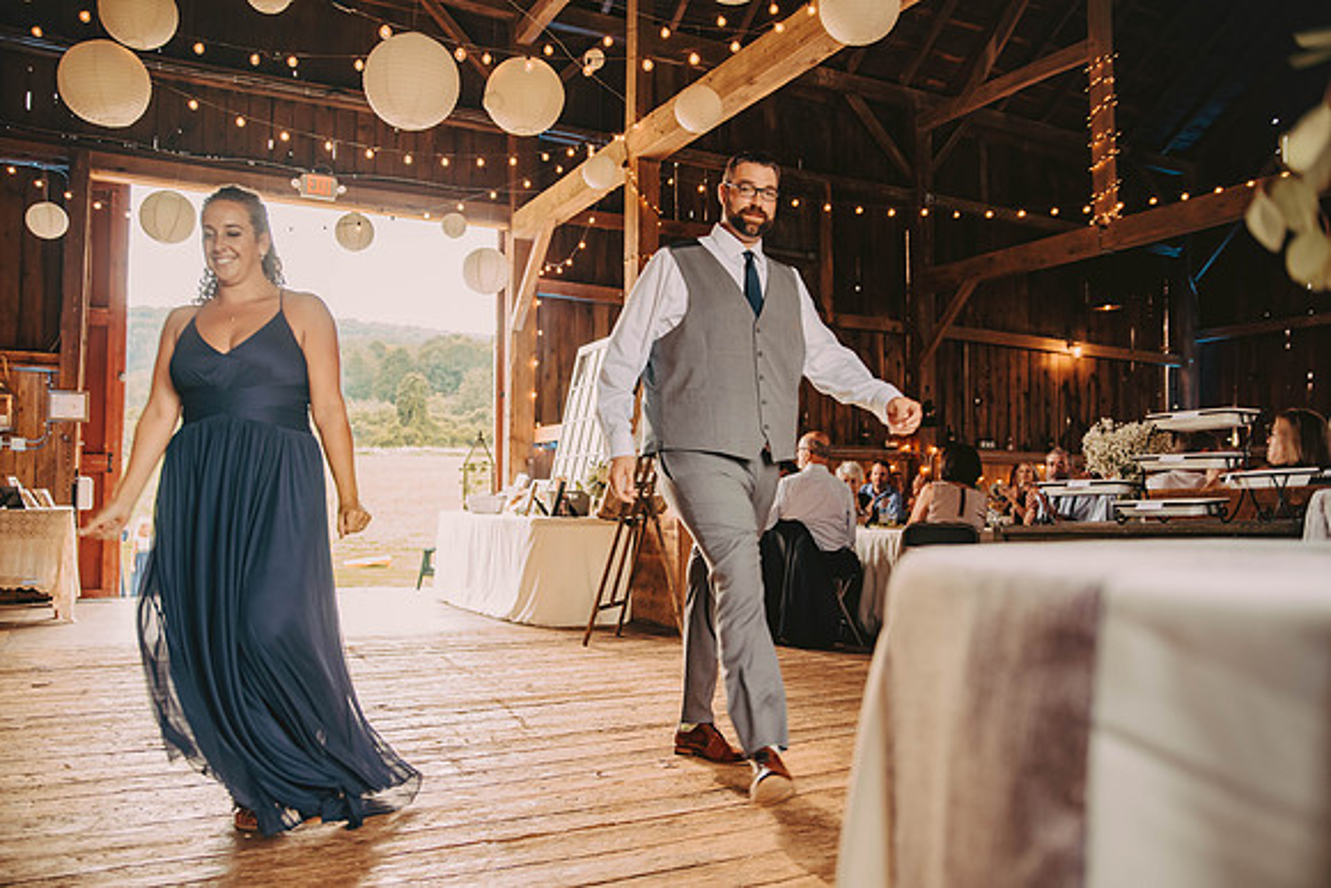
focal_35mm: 28
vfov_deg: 46.4
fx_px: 1035
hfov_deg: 65.5
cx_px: 666
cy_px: 444
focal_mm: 28
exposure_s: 1/125
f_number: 2.8
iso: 400
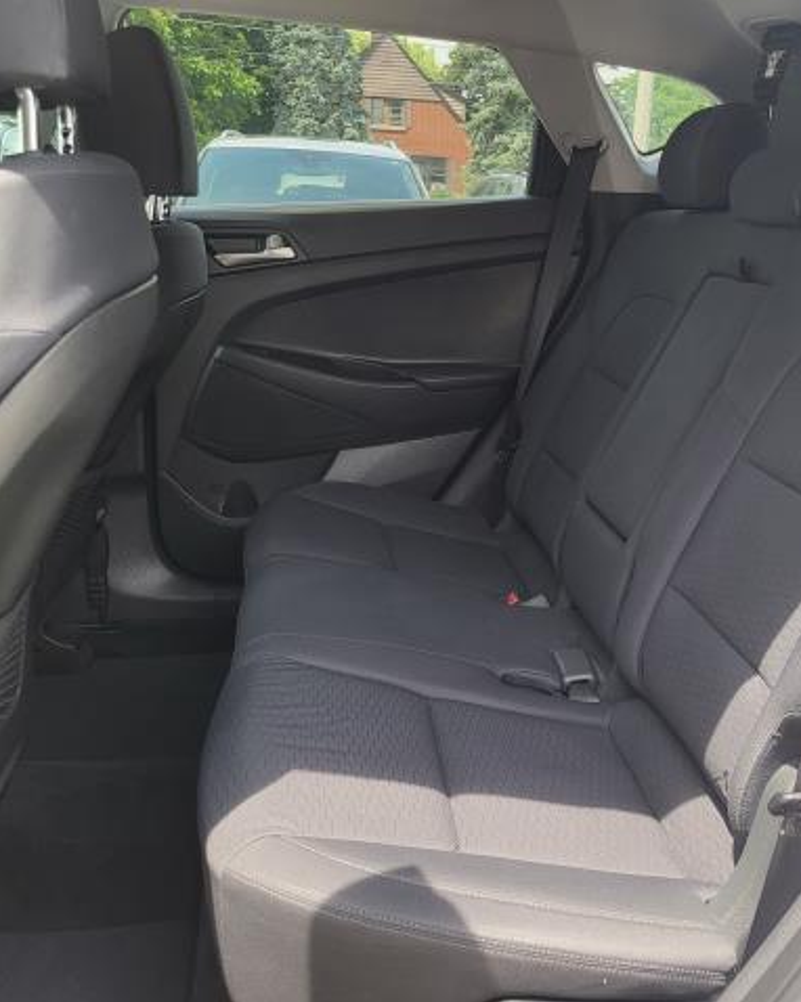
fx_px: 1008
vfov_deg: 52.9
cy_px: 501
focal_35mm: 34
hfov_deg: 43.0
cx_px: 499
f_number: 1.8
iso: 40
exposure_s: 1/226
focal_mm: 5.4
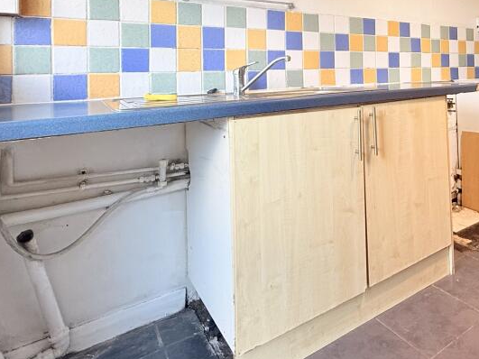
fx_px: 374
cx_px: 372
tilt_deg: +1.4
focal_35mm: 27
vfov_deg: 48.1
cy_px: 66
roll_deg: +1.5
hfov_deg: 60.9
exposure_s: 1/100
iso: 160
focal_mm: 2.22
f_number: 2.2
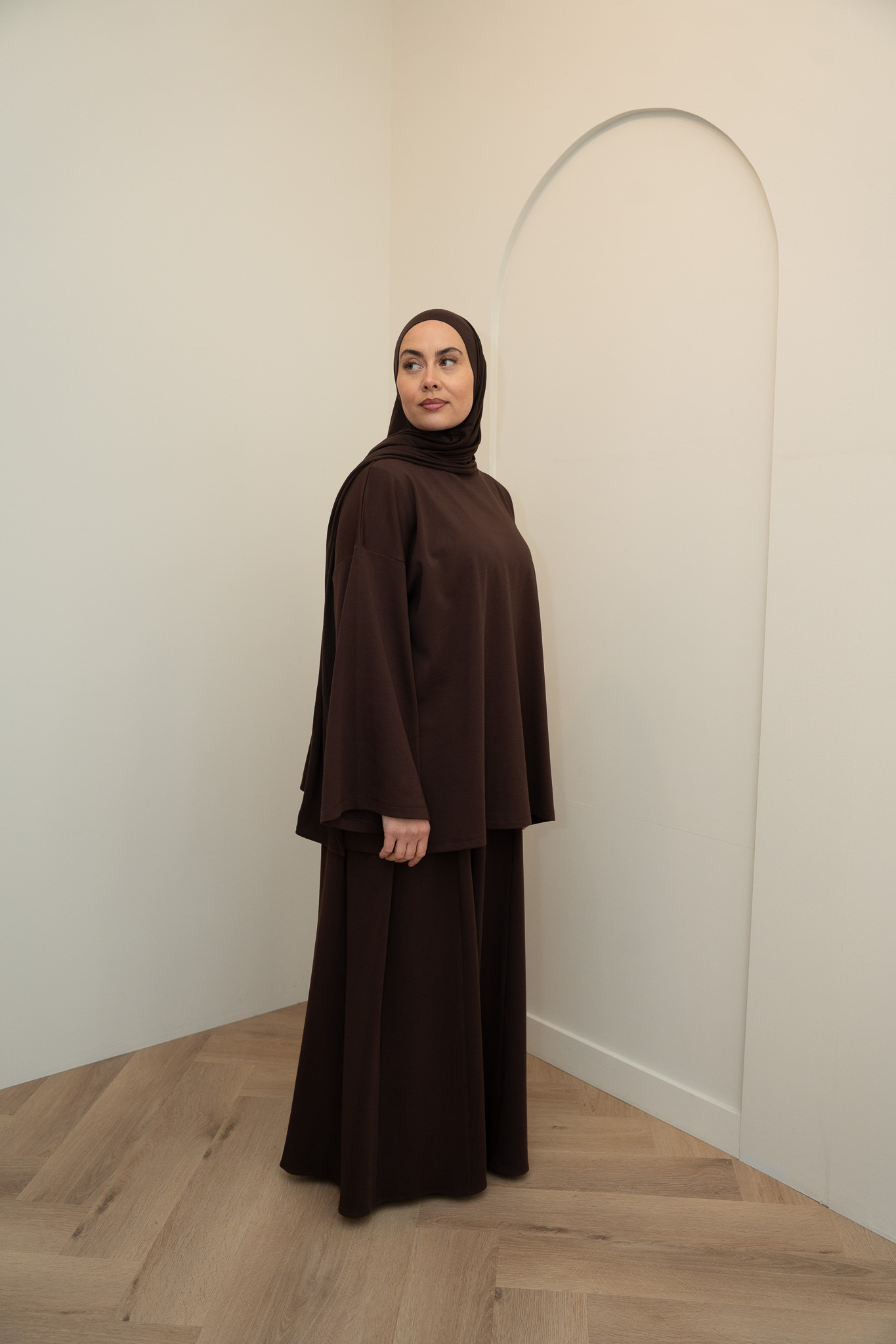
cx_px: 448
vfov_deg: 61.9
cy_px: 672
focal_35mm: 30
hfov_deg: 43.6
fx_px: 1120
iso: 1000
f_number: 4
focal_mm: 30
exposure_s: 1/250
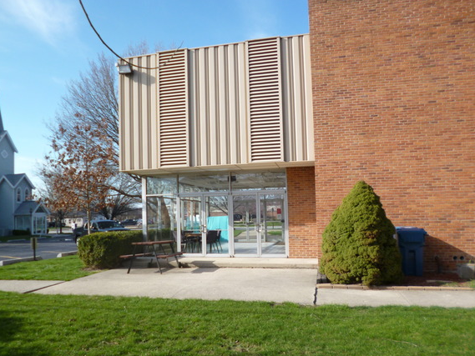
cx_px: 235
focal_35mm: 27
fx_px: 371
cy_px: 199
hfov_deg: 65.3
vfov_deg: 51.3
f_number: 2.5
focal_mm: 4.3
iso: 100
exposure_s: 1/800
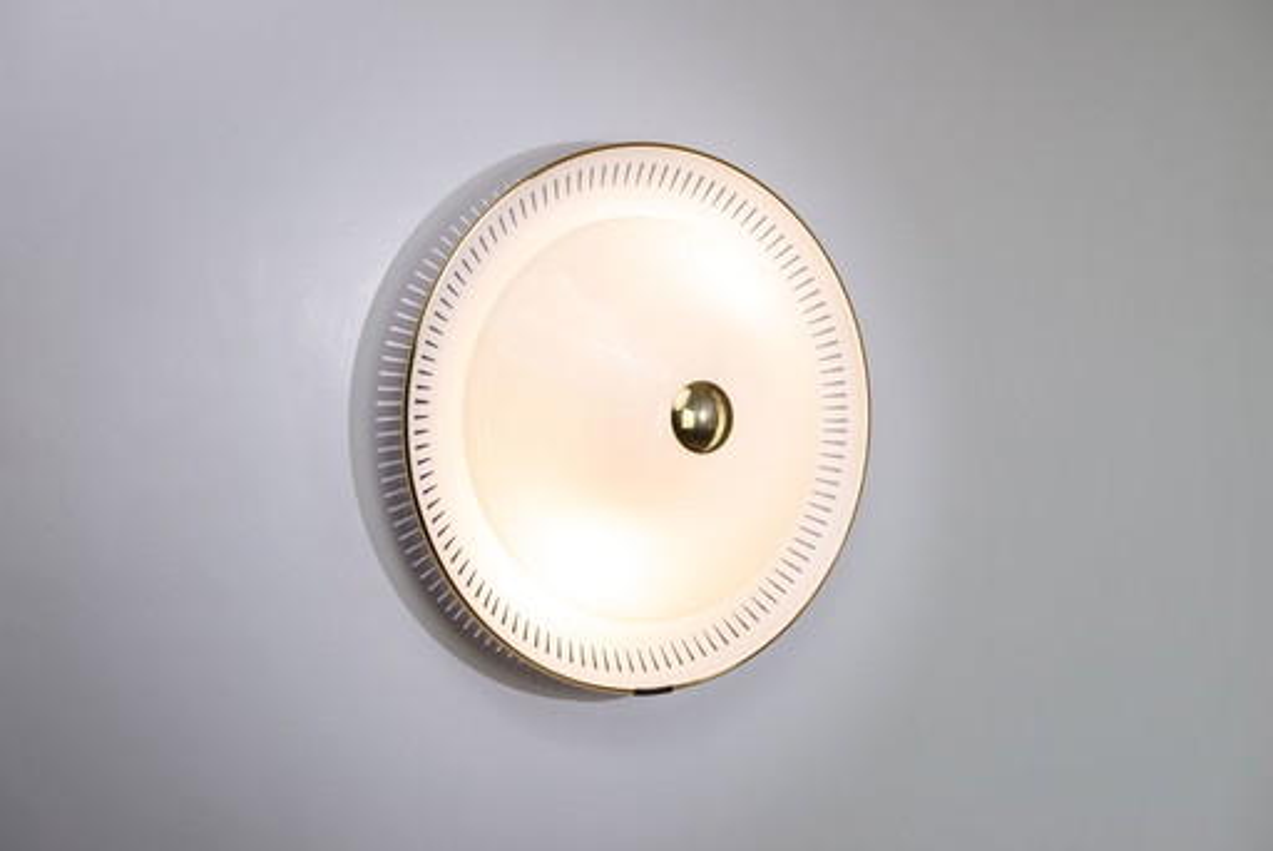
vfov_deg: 19.5
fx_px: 2477
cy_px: 426
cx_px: 636
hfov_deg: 28.8
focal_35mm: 70
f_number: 9
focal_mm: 70
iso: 100
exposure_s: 1/6
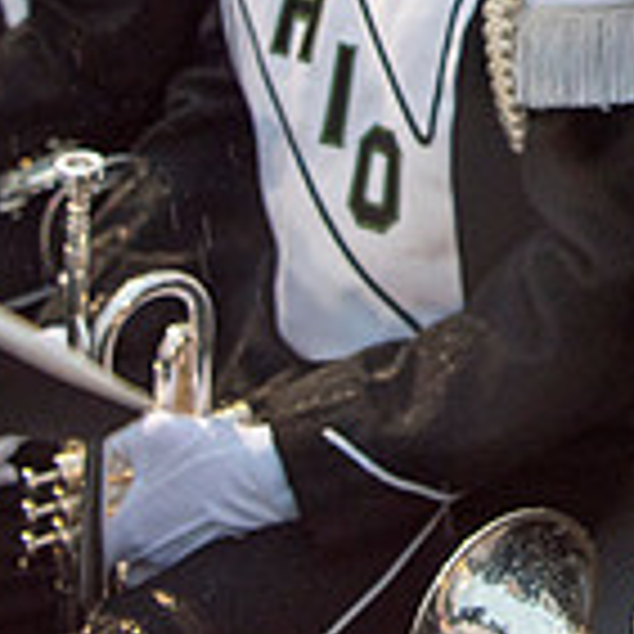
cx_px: 841
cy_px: -232
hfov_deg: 19.0
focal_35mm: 84
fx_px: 1741
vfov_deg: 18.9
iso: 2000
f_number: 3.2
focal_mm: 24
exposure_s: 1/320
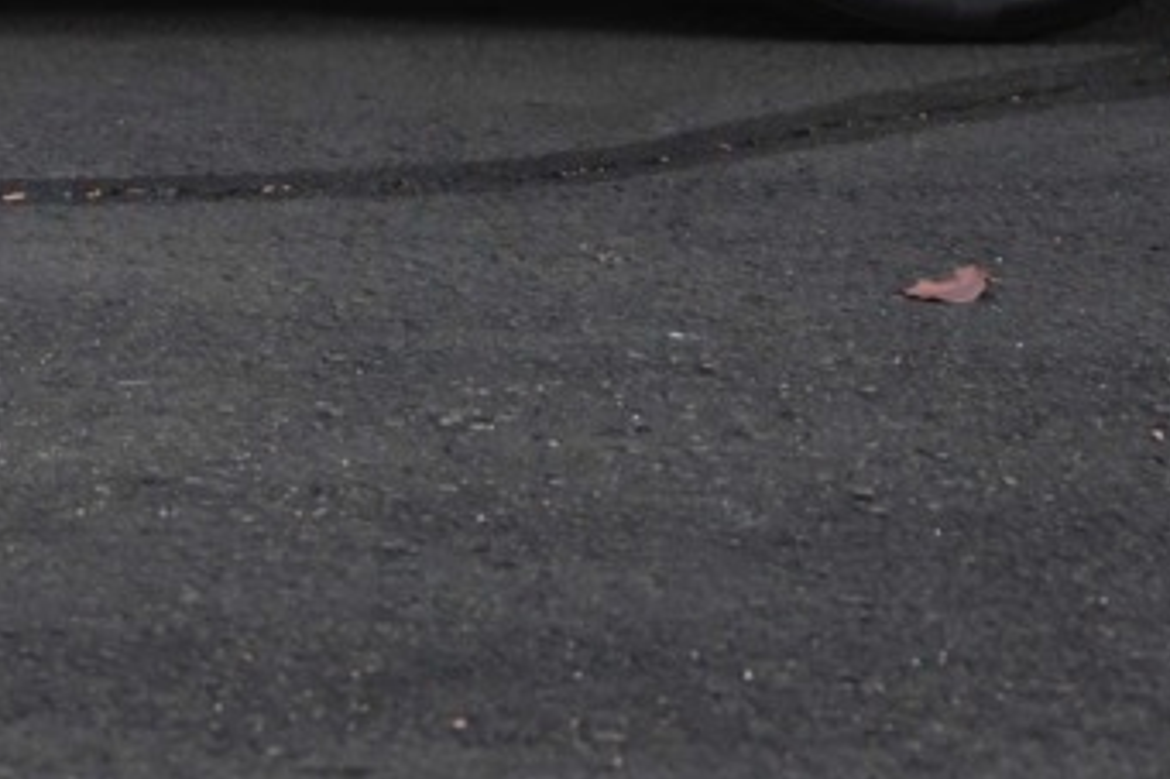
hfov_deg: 10.8
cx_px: -494
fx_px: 6009
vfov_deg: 7.2
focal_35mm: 185
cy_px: -724
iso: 200
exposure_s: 1/640
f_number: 2.8
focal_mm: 35
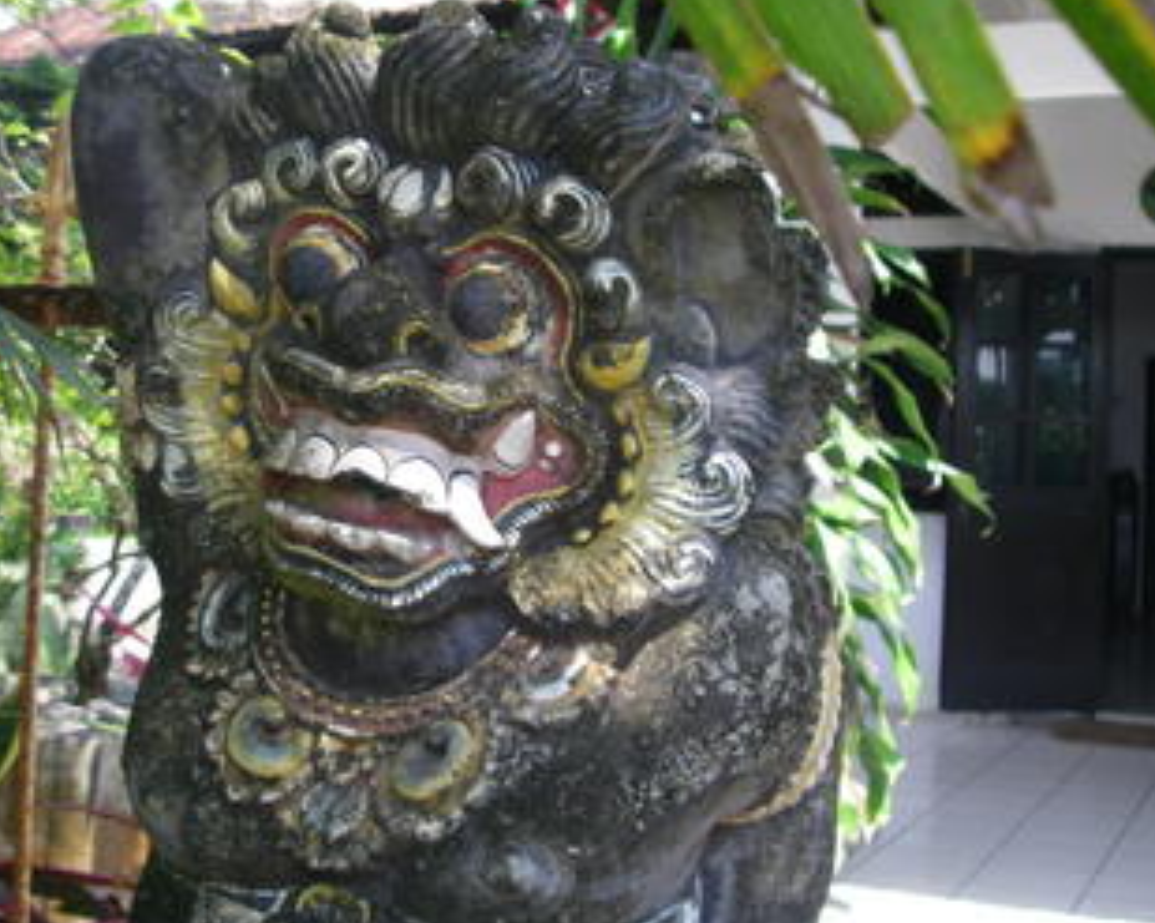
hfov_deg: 38.8
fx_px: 1640
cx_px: 527
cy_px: 389
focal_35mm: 48
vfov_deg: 31.4
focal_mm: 6.3
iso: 64
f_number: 3.3
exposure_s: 1/100
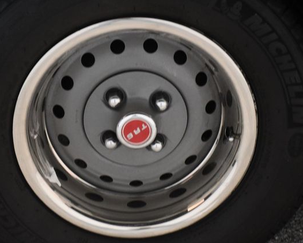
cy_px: 121
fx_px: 798
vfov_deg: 17.3
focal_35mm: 89
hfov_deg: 21.5
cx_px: 137
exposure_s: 1/60
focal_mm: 52
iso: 3200
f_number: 4.8
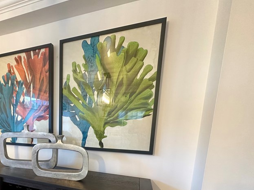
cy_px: 150
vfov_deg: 55.1
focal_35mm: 23
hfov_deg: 68.4
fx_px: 169
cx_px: 59
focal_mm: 2.22
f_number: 2.2
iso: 250
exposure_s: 1/60
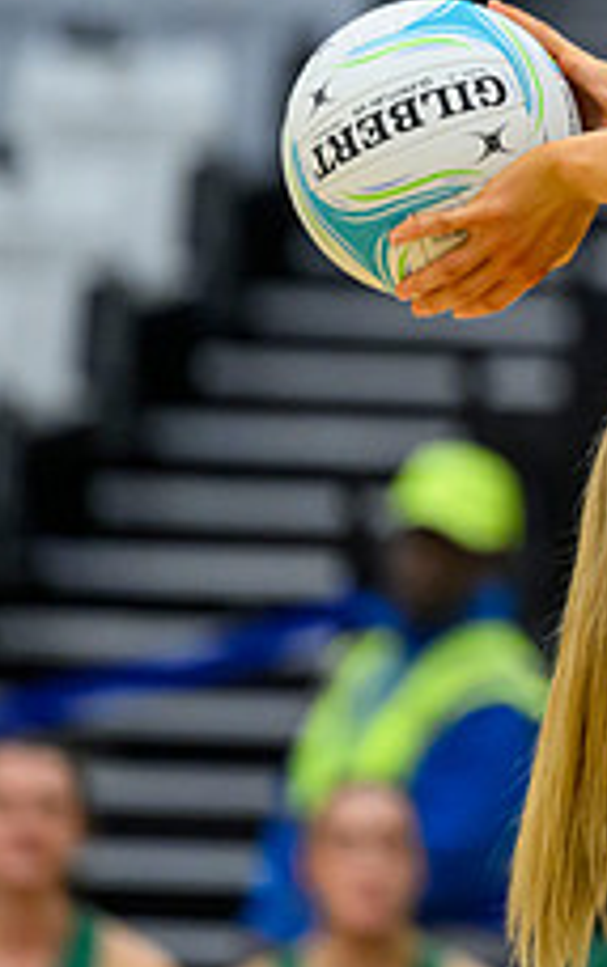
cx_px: 955
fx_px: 16264
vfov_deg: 3.4
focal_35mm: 616
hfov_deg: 2.1
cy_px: 251
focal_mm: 200
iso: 4000
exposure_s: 1/1000
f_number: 2.8
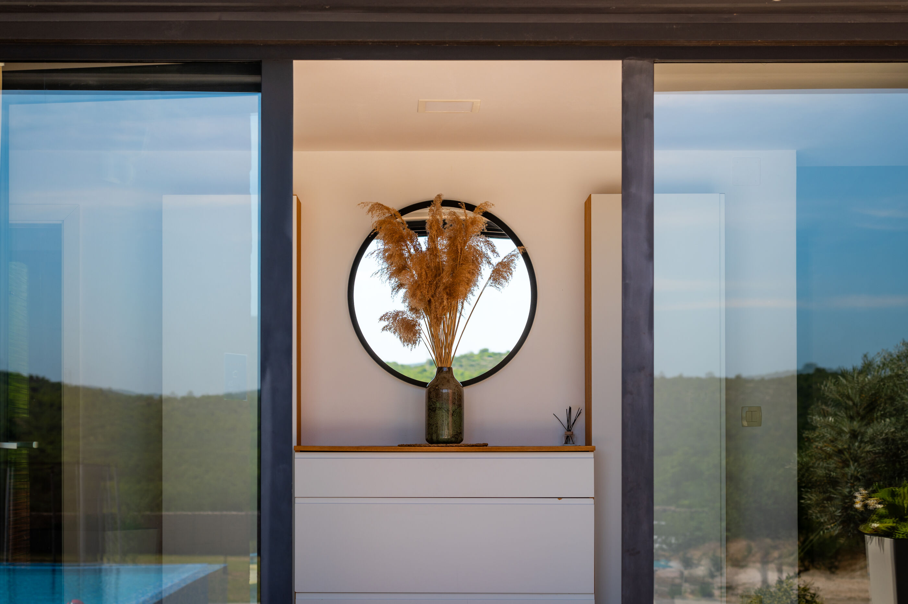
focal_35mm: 70
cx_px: 454
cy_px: 302
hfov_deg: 28.9
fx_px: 1764
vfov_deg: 19.4
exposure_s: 1/640
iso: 100
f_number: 5
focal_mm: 70
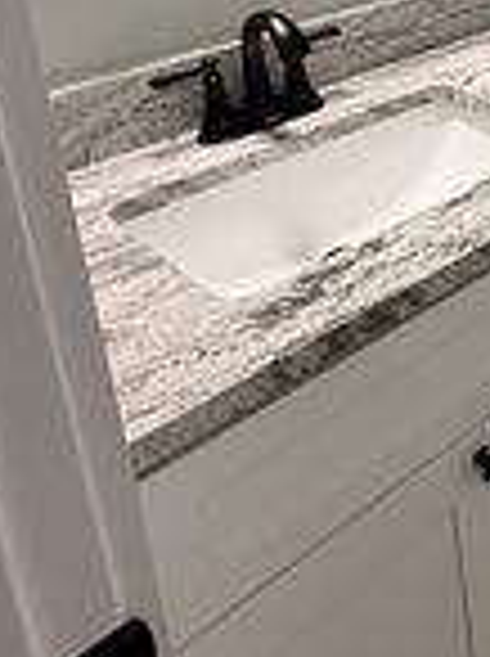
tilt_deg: -14.1
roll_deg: -0.3
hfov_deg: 22.2
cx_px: 816
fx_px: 909
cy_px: -40
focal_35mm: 48
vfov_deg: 34.9
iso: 250
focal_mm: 2.22
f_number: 2.2
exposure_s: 1/120
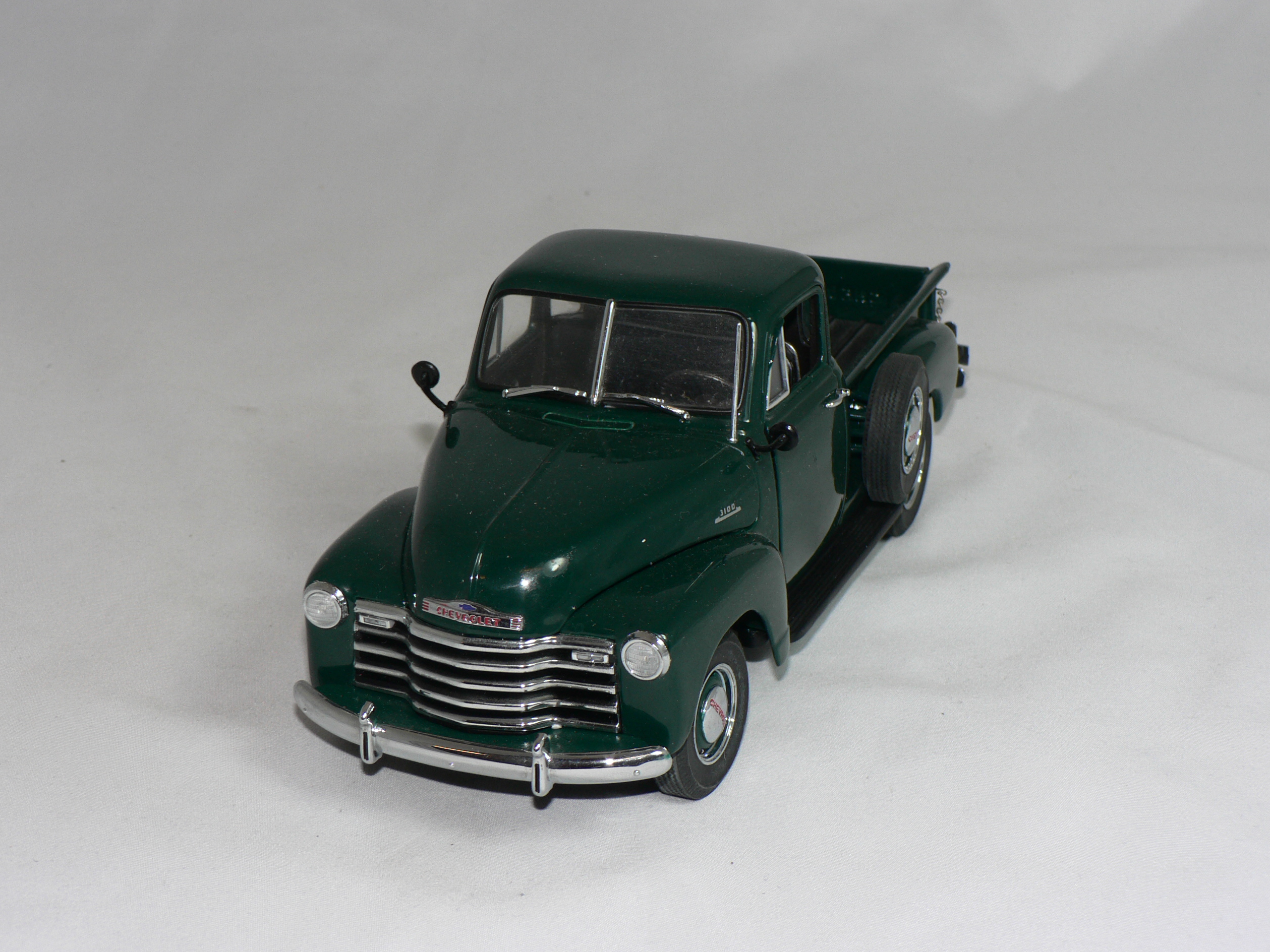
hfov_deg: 31.7
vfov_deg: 24.0
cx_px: 630
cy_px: 472
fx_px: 2238
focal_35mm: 61
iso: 80
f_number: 4
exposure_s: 1/60
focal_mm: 10.1
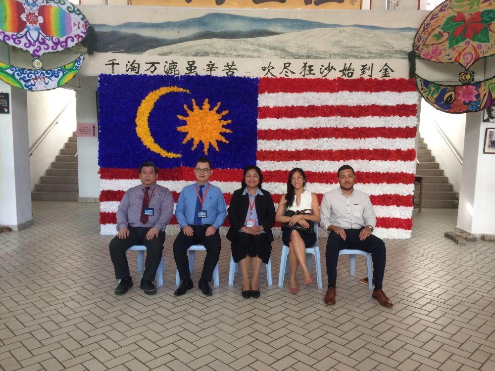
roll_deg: -0.3
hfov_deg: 61.7
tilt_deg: -7.8
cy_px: 186
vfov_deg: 48.2
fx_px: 415
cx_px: 248
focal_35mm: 29
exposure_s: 1/33
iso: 160
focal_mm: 4.15
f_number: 2.2
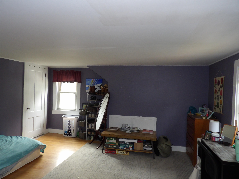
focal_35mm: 24
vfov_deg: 56.8
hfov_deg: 71.6
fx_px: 166
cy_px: 90
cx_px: 120
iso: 200
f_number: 3.2
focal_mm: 4.3
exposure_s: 1/33
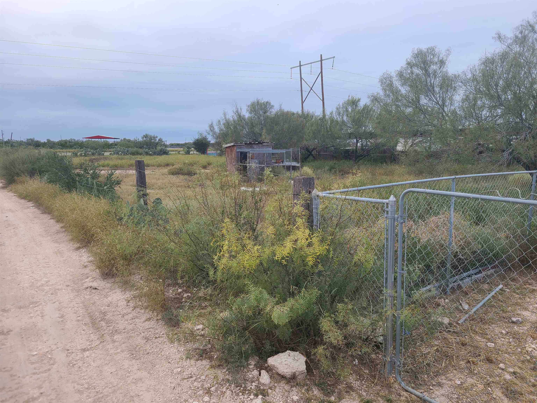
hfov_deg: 67.3
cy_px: 202
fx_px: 403
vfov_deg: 53.1
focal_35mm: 26
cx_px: 268
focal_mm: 5.4
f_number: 1.8
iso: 40
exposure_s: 1/199
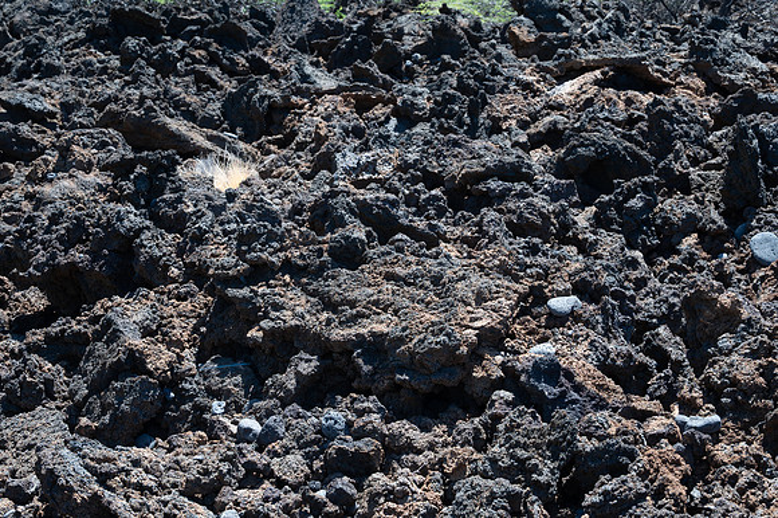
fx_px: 1512
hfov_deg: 28.9
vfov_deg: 19.4
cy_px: 259
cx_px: 389
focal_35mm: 70
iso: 200
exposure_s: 1/60
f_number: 13
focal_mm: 70
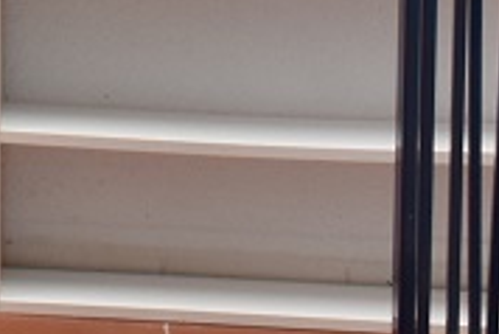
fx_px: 2802
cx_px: -533
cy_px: -676
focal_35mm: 202
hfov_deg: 9.4
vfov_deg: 6.3
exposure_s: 1/500
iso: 560
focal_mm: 20
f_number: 8
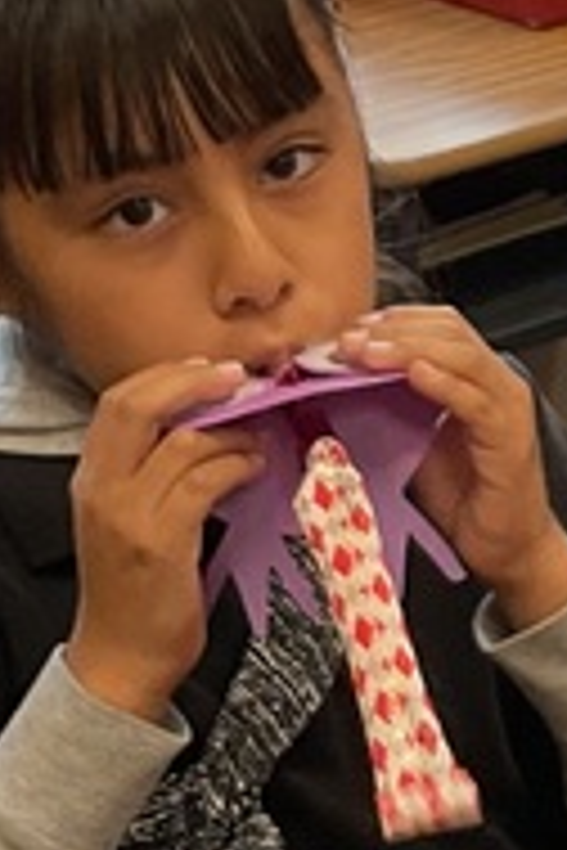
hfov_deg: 8.2
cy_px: 207
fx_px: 3851
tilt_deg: -18.3
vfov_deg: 12.6
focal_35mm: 163
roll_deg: +1.3
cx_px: 927
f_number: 1.8
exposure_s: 1/60
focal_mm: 3
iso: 100
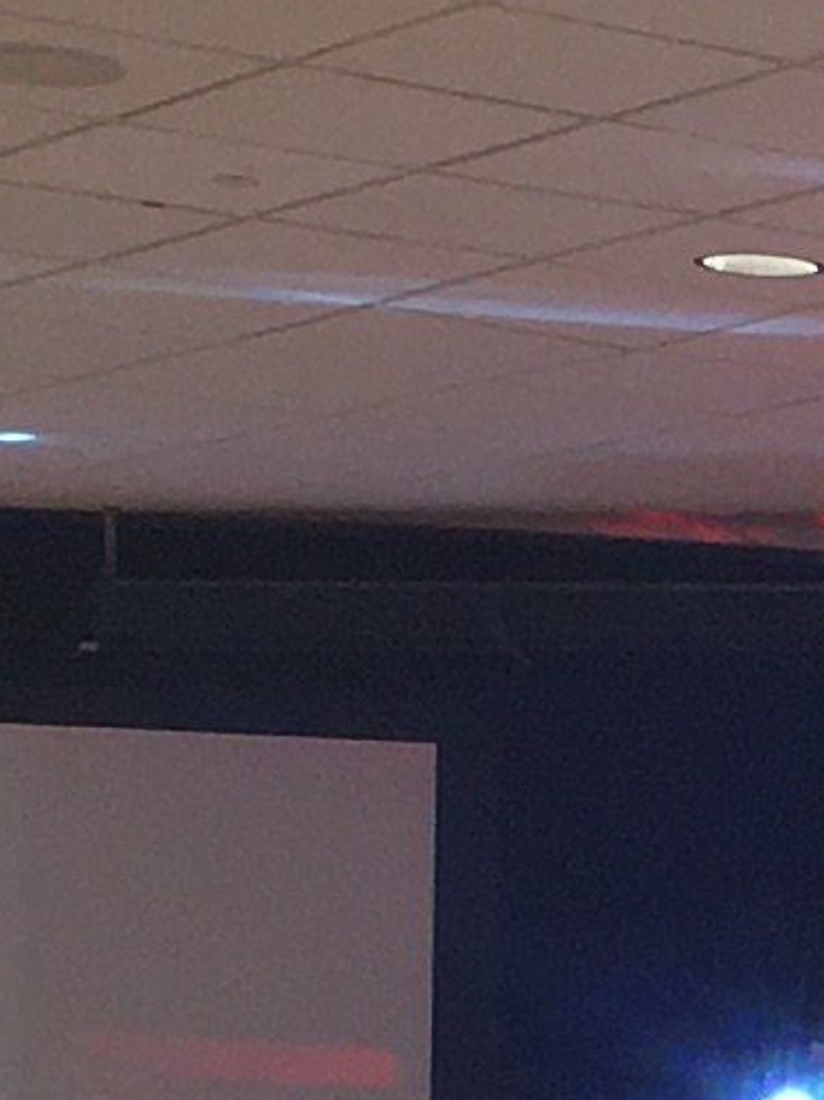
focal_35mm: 233
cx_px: 2154
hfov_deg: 6.0
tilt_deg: +3.1
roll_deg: -1.6
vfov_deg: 8.4
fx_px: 7401
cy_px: 1402
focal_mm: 4.15
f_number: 2.2
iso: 80
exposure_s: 1/30
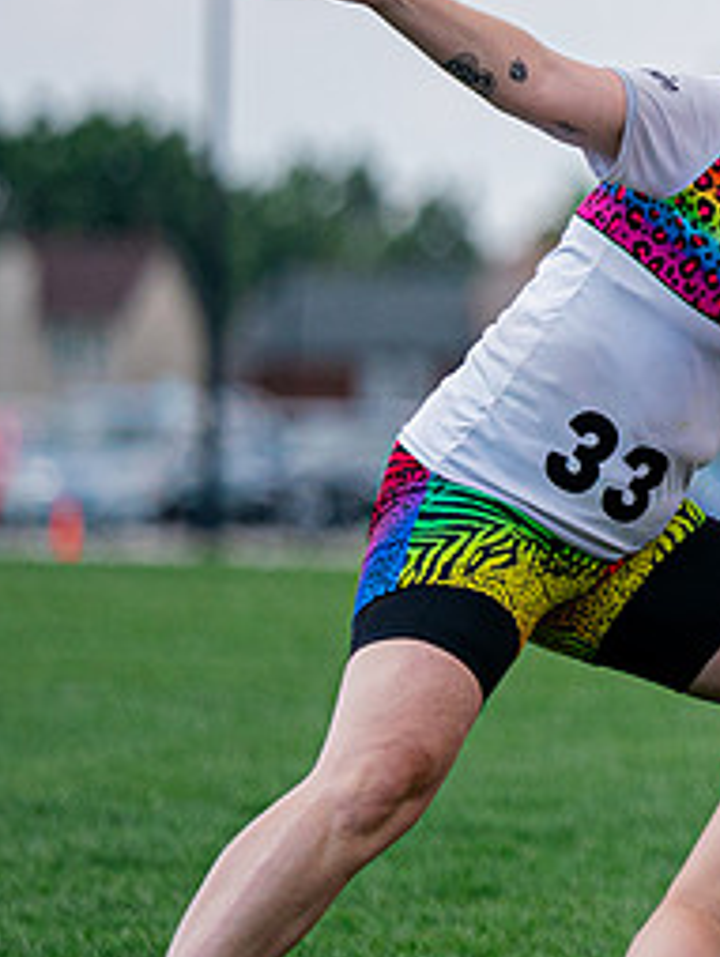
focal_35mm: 672
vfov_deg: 2.9
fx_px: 18605
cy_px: 203
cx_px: 1357
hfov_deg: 2.2
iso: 400
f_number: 2.8
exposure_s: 1/4000
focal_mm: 200
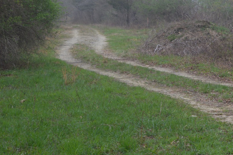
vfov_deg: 8.3
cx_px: 214
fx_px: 1060
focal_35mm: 164
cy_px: 49
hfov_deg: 12.4
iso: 100
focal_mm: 55
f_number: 5.6
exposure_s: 1/125
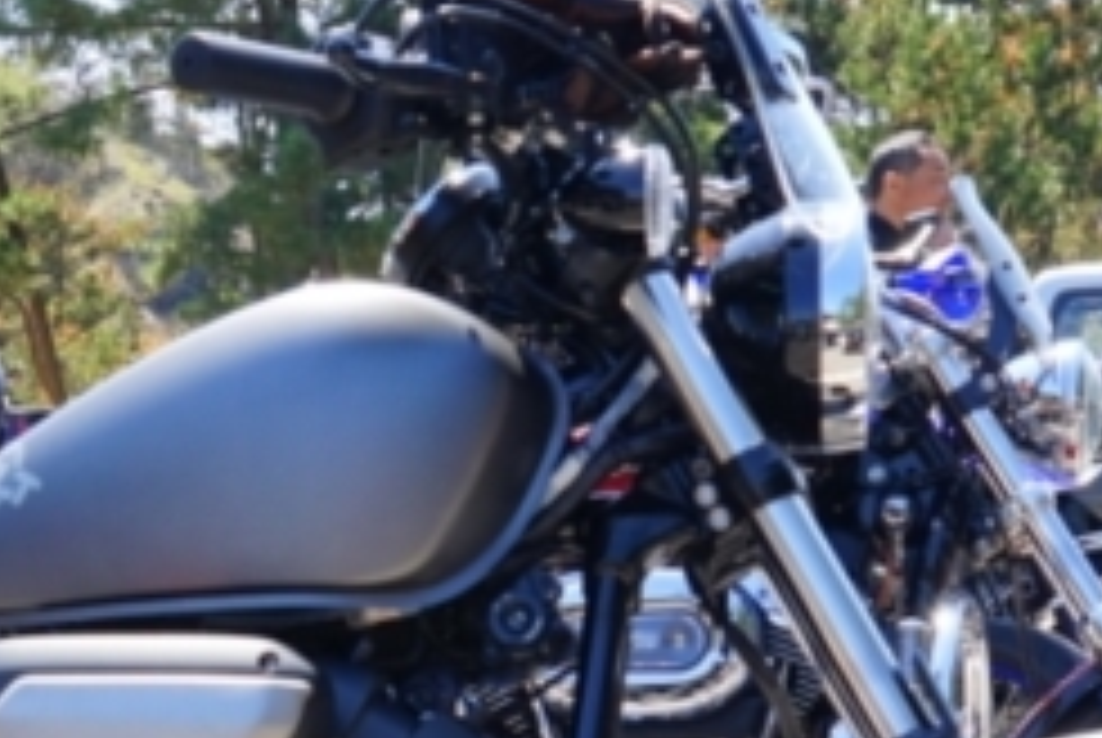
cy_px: 693
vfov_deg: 15.4
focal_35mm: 88
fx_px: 2697
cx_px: 297
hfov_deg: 22.9
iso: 100
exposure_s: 1/100
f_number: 7.1
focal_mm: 18
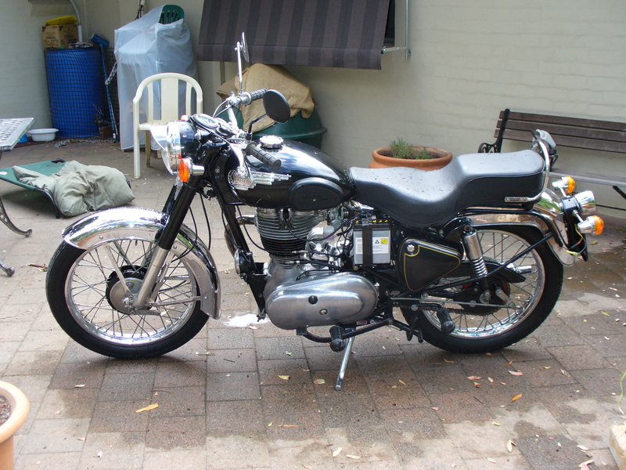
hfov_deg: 44.8
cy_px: 235
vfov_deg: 34.3
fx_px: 760
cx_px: 313
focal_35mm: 42
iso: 100
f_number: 2.9
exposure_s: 1/125
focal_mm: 7
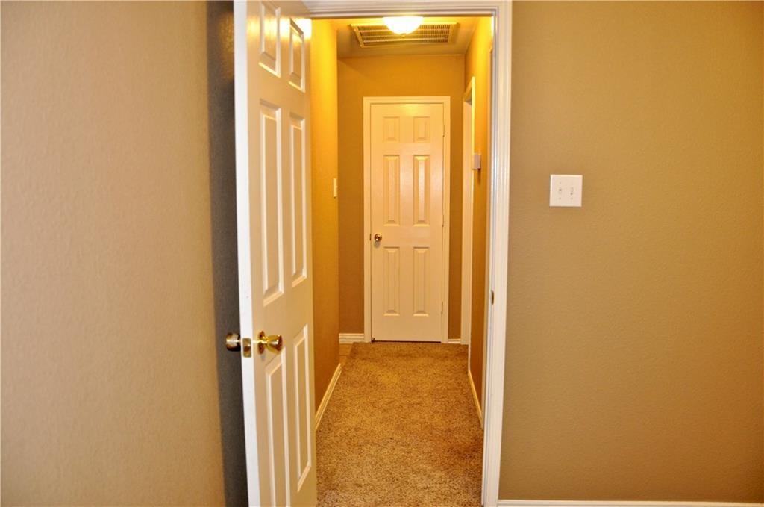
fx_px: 572
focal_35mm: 27
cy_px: 254
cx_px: 382
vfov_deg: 47.8
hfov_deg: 67.5
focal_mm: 18
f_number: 3.5
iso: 800
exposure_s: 1/60
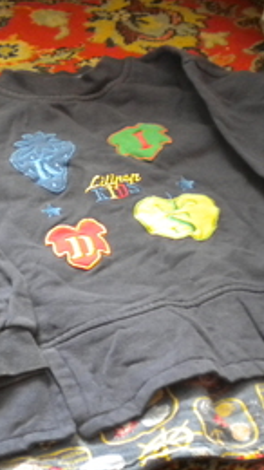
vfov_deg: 31.9
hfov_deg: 18.2
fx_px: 822
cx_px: 108
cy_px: 242
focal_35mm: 66
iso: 400
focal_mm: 6.3
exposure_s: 1/28.8
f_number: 3.1
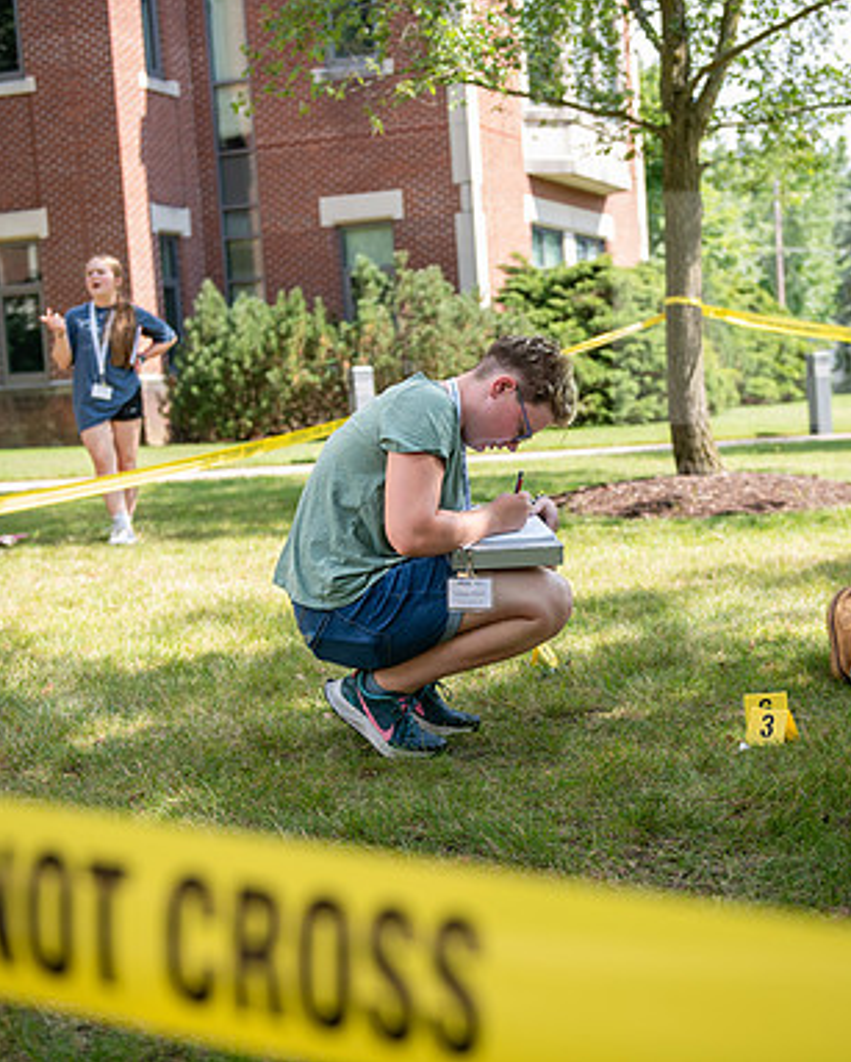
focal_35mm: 54
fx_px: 1698
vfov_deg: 34.7
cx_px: 529
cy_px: 528
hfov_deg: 28.0
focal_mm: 38
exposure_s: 1/400
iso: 160
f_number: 3.2
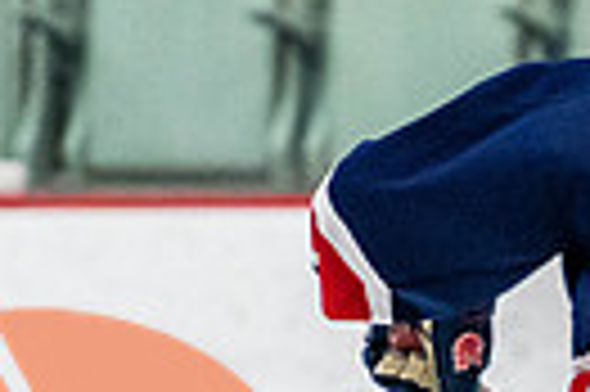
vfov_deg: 1.1
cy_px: 730
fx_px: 20673
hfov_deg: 1.6
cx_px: 1000
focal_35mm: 1263
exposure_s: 1/640
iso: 2000
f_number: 2.8
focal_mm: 195
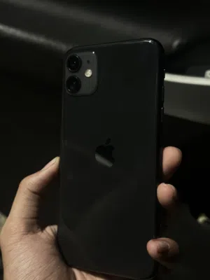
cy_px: 140
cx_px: 105
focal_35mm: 48
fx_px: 388
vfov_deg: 39.7
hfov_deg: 30.3
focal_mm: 6.86
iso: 1000
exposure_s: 1/19
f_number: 1.78
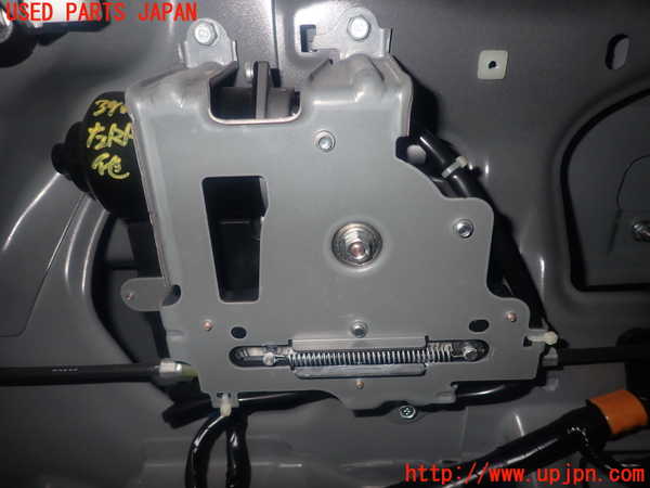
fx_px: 469
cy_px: 244
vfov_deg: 54.9
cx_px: 325
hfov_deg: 69.4
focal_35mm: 25
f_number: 5.6
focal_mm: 4.5
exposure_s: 1/30
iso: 200
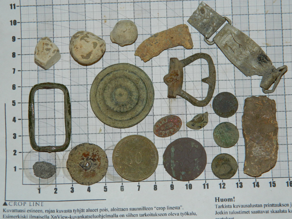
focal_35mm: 85
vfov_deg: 17.4
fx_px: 717
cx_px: 147
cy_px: 110
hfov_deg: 23.0
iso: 200
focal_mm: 15.1
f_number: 4.2
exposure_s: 1/50
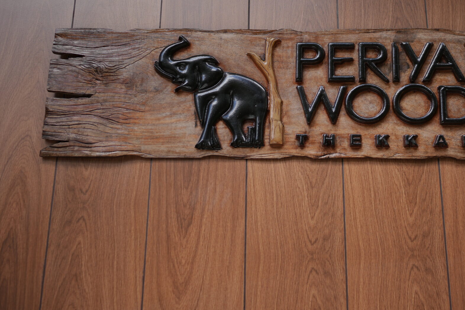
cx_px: 322
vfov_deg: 23.6
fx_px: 736
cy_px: 81
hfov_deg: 34.6
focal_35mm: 57
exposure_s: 1/1000
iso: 100
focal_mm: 35
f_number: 1.4
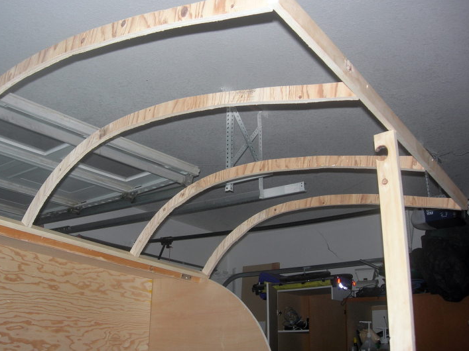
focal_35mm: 43
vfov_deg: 33.6
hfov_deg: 43.8
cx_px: 205
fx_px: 582
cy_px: 170
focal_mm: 7.8
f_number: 2.8
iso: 64
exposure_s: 1/60.1
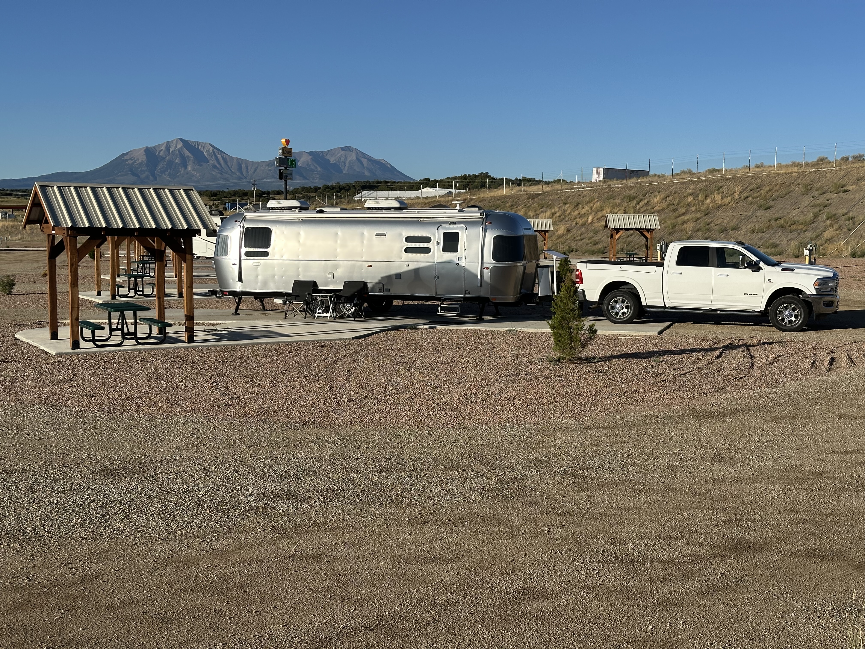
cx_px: 432
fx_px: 1199
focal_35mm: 48
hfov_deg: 39.7
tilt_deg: -4.2
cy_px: 324
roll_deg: -0.6
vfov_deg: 30.3
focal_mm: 6.86
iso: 64
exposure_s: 1/5000
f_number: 1.78
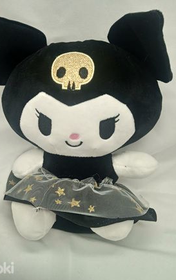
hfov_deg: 37.2
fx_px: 261
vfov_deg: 56.6
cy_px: 130
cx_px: 71
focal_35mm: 34
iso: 114
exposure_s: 1/100
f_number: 2.2
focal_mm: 3.43
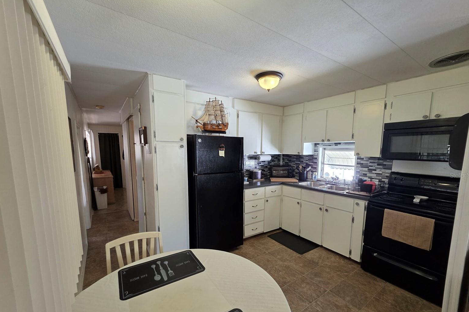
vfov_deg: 80.8
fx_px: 182
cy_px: 175
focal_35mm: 14
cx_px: 236
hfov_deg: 104.3
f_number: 1.9
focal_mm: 2.2
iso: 160
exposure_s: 1/120
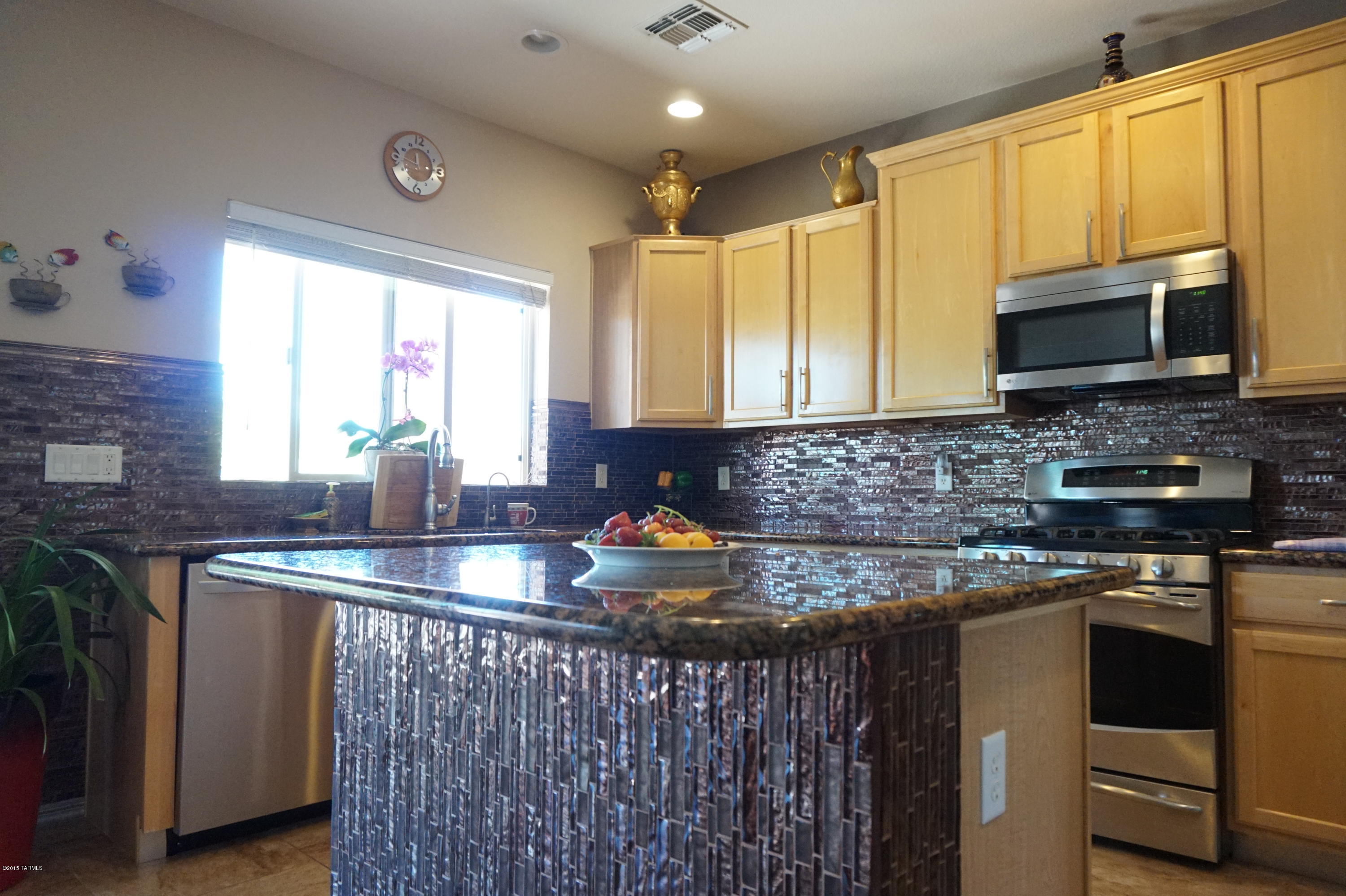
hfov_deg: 73.8
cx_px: 673
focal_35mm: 24
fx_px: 897
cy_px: 448
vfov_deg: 53.1
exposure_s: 1/80
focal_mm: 16
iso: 2000
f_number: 4.5
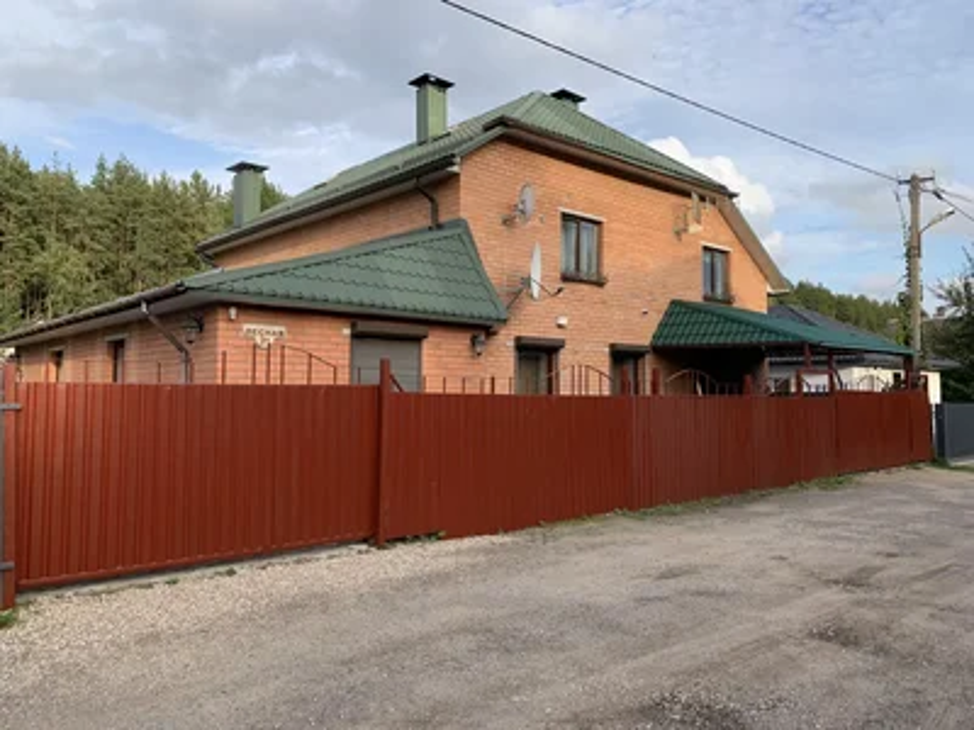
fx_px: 732
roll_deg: +0.1
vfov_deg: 53.1
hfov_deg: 67.3
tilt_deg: +2.9
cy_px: 365
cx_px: 487
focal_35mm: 26
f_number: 1.8
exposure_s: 1/537
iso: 25
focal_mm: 4.25
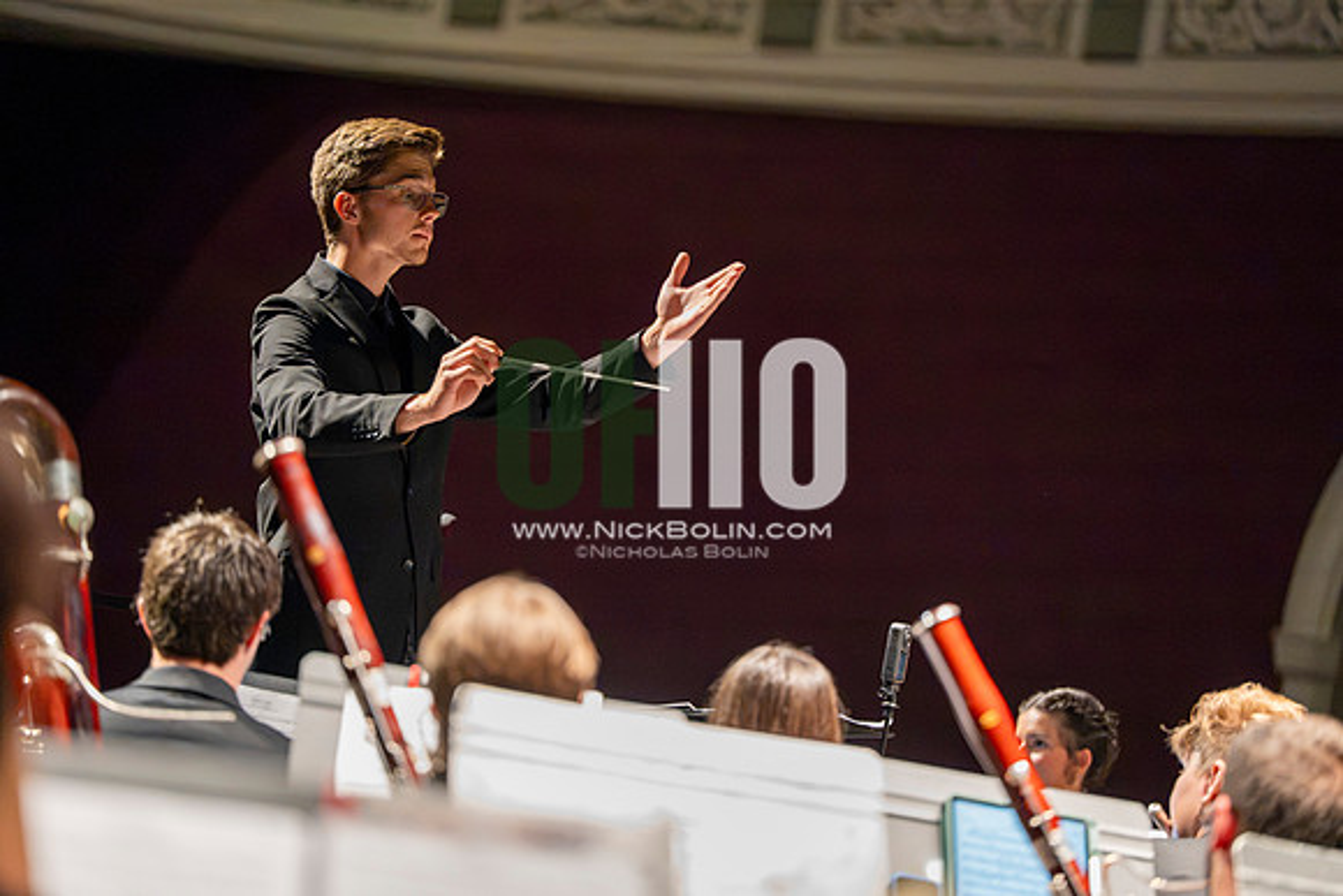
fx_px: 6157
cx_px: 672
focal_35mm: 165
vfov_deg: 8.3
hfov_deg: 12.4
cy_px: 448
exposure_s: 1/640
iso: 16000
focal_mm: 165
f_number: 2.8
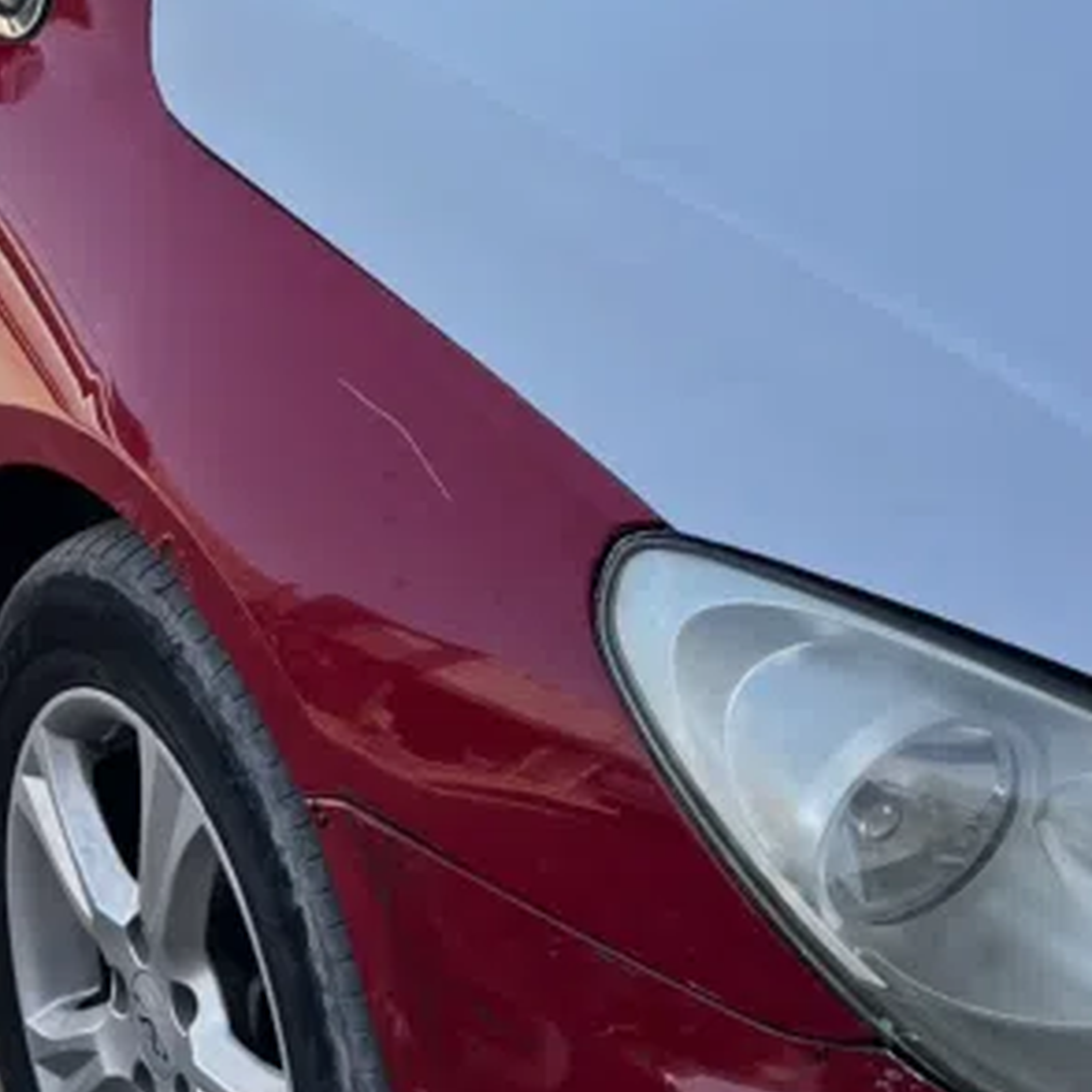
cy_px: 546
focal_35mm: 50
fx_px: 1785
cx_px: 412
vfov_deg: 34.0
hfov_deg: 33.9
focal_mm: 5.7
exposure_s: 1/1238
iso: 50
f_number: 1.5
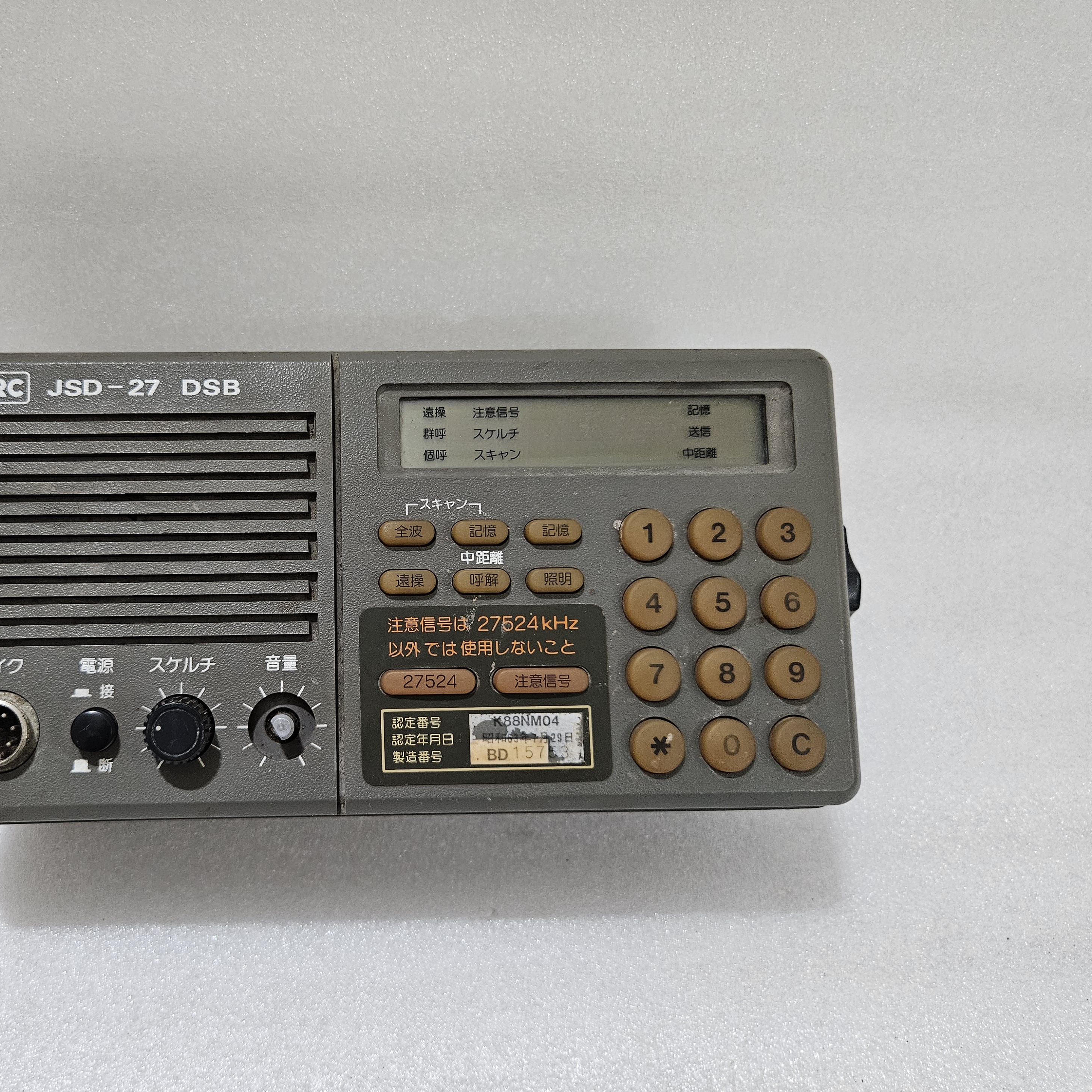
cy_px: 531
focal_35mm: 28
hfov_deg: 56.0
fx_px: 999
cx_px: 358
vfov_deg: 57.3
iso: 500
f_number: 1.8
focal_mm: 5.4
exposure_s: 1/100
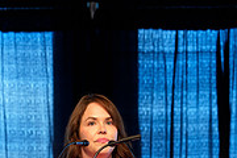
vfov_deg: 5.2
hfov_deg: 7.9
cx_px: 74
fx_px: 1712
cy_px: 243
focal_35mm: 260
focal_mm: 79
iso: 3200
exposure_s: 1/125
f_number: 2.5
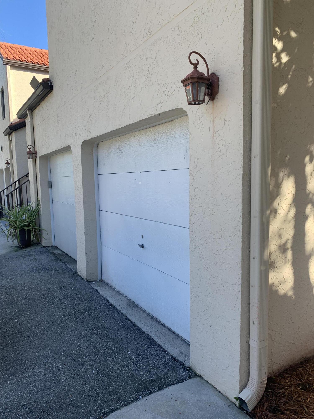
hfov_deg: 53.1
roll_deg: +0.5
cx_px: 157
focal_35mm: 26
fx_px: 314
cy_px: 210
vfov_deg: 67.3
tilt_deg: -6.0
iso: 25
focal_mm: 4.25
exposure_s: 1/481
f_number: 1.8
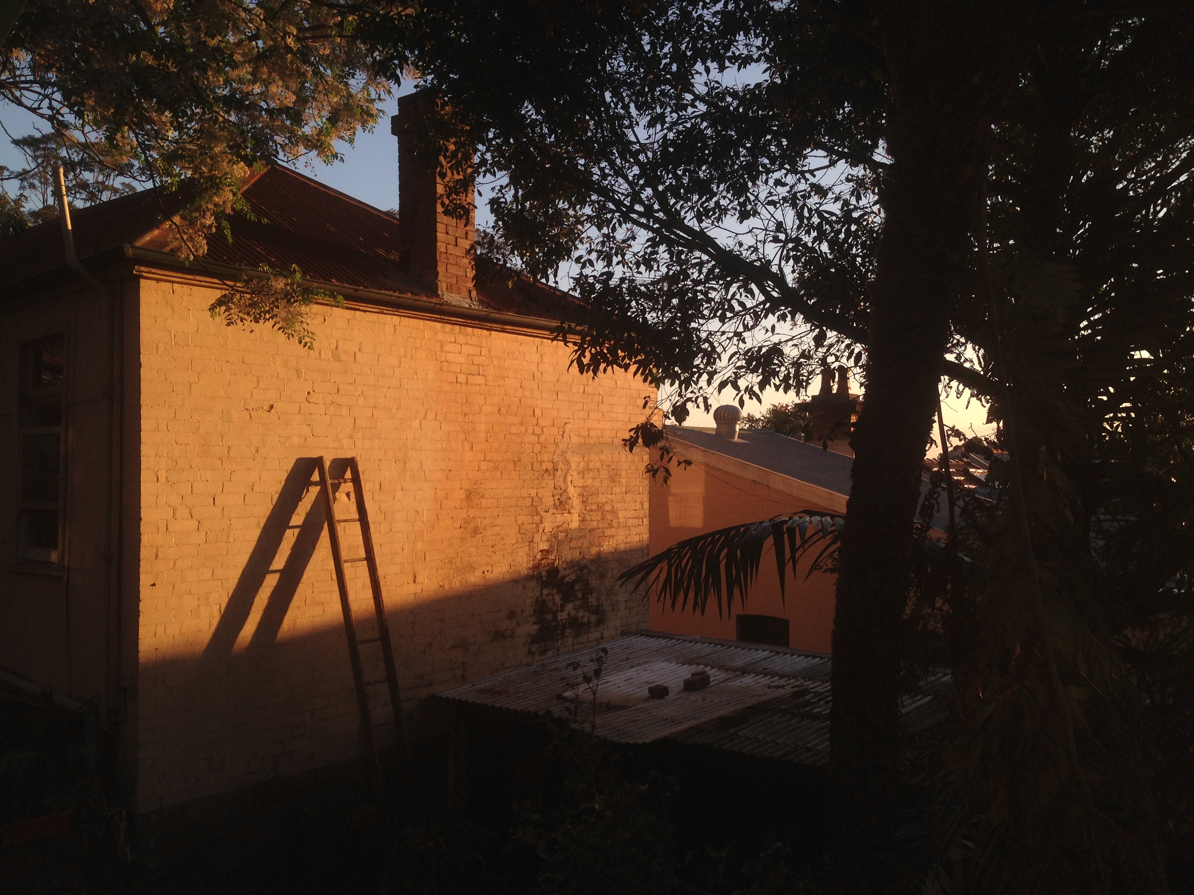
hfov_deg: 55.4
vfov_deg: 42.9
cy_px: 448
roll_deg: -0.8
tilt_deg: +1.9
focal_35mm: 33
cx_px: 597
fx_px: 1138
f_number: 2.4
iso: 50
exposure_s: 1/753
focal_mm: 4.12
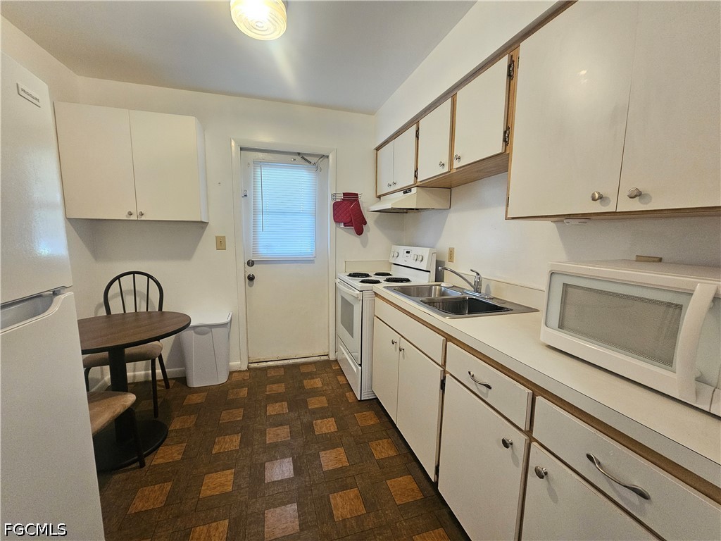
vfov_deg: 89.9
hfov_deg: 106.2
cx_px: 360
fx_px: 271
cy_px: 270
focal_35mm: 13
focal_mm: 2.2
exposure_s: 1/30
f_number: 2.2
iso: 500
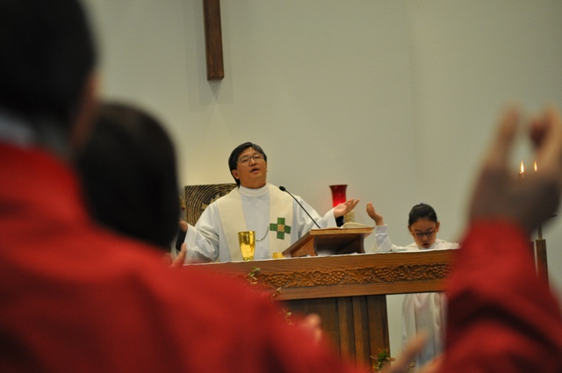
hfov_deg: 12.5
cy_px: 186
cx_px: 281
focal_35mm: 165
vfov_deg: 8.3
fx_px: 2573
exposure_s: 1/40
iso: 800
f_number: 4.5
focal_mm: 110
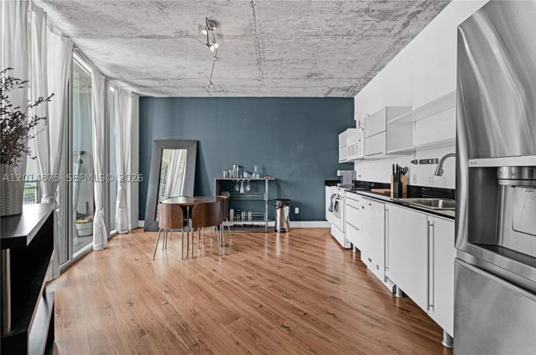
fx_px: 208
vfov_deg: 80.9
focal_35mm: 14
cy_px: 178
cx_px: 268
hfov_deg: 104.4
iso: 100
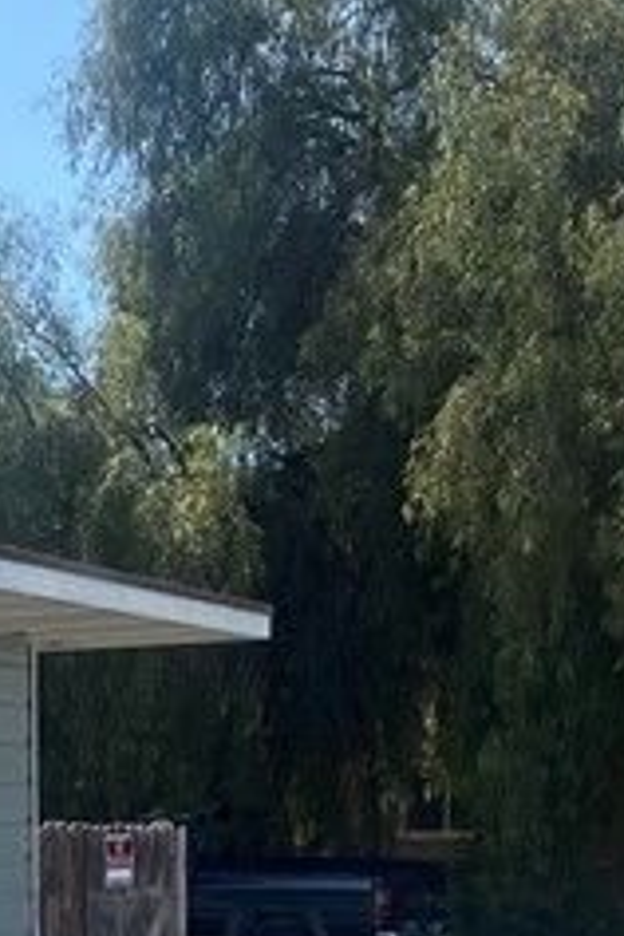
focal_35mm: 117
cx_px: 107
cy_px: 1351
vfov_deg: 16.2
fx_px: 3042
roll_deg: -1.0
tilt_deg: -8.6
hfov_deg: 11.7
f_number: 1.8
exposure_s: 1/1701
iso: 32
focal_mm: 4.25
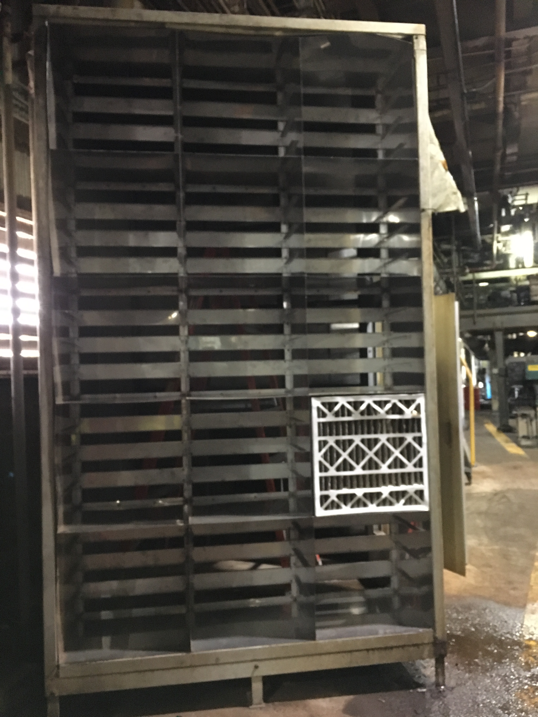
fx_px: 601
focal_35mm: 29
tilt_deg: +1.9
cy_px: 358
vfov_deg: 61.7
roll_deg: +2.3
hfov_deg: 48.2
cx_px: 269
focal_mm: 4.15
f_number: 2.2
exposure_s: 1/15
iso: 320
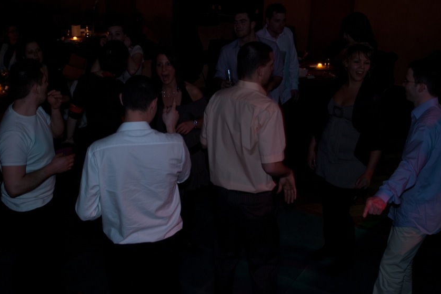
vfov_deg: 30.5
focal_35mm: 44
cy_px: 125
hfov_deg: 44.3
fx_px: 539
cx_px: 187
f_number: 2.8
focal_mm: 24
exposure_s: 1/20
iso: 320
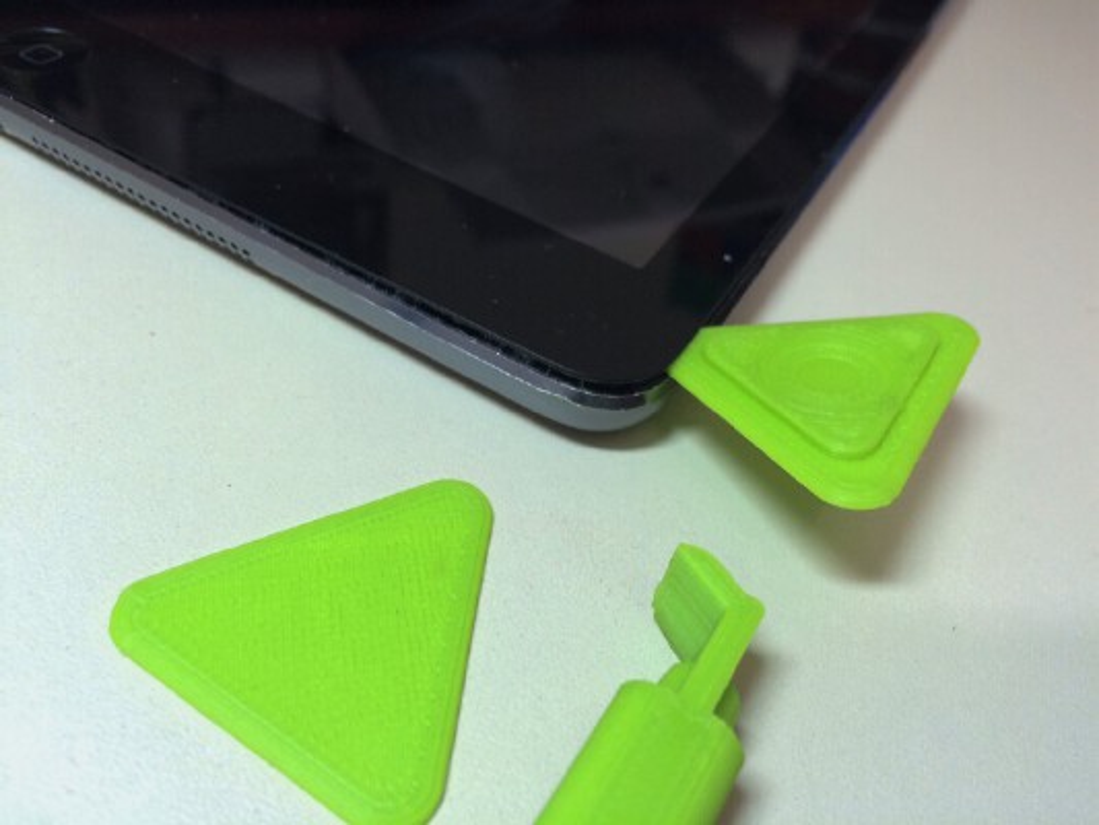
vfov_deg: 48.2
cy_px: 412
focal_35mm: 29
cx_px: 550
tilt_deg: -43.6
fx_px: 921
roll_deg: -17.4
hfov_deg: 61.6
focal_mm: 4.15
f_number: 2.2
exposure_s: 1/30
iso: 125
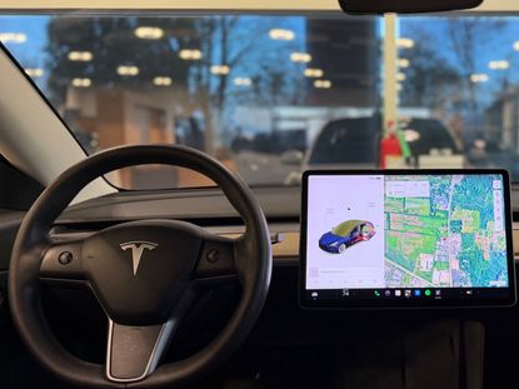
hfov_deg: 47.9
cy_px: 200
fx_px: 555
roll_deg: +0.5
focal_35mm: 37
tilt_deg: -5.1
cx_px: 399
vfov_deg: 38.6
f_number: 1.78
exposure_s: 1/207
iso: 400
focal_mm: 6.76
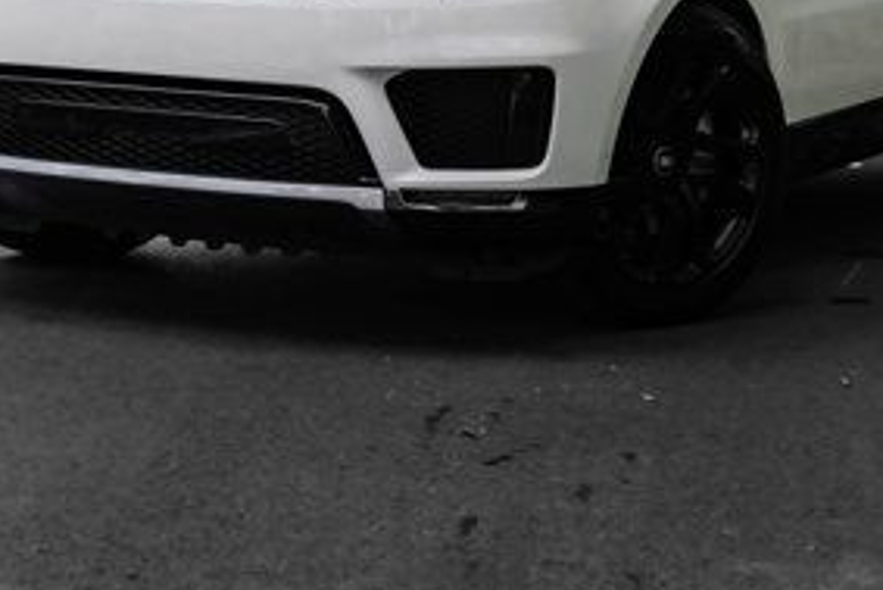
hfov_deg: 18.1
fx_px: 2773
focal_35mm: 113
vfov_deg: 12.0
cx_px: 440
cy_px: 2
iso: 500
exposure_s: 1/1600
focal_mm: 50
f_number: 3.5
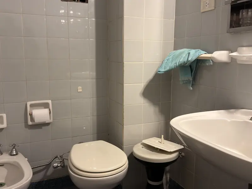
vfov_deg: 40.7
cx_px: 126
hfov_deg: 52.6
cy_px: 94
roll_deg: -0.3
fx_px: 255
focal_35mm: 35
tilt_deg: -8.9
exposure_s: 1/50
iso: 200
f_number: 1.78
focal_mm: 6.76
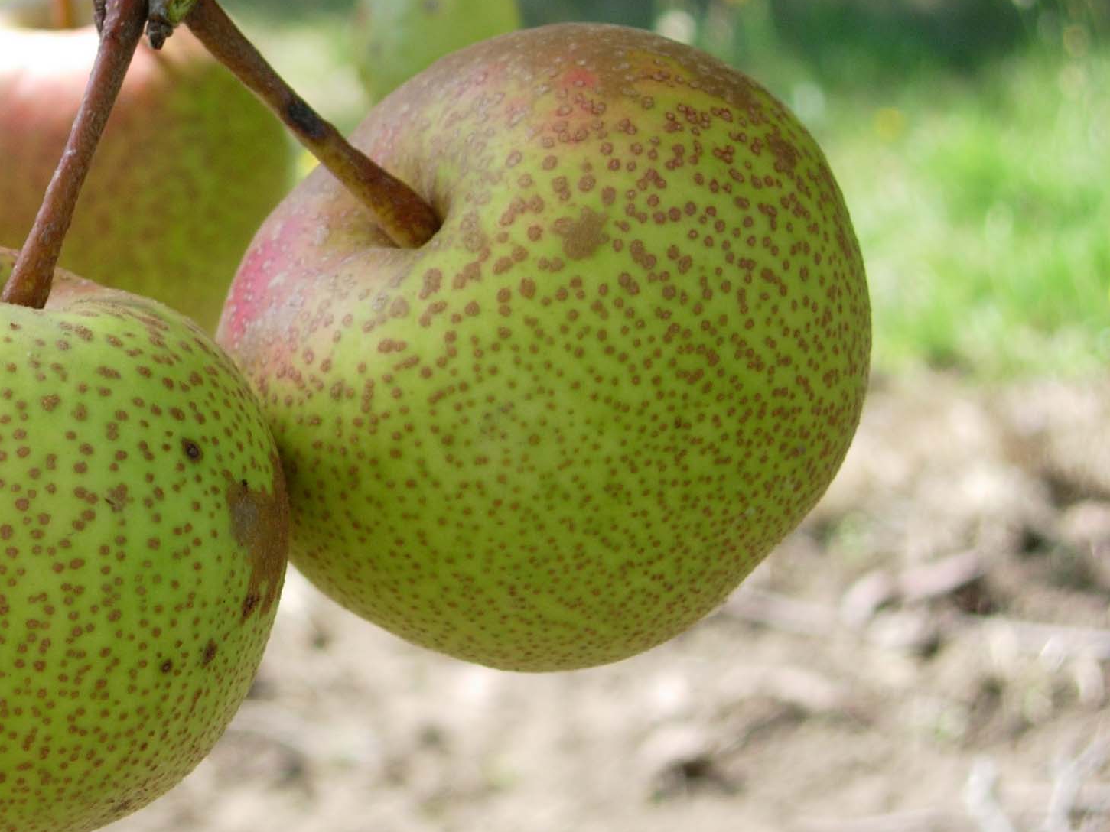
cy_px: 335
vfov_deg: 13.6
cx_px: 133
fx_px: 3495
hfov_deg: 17.8
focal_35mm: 109
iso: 64
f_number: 3.5
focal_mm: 12.7
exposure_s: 1/209
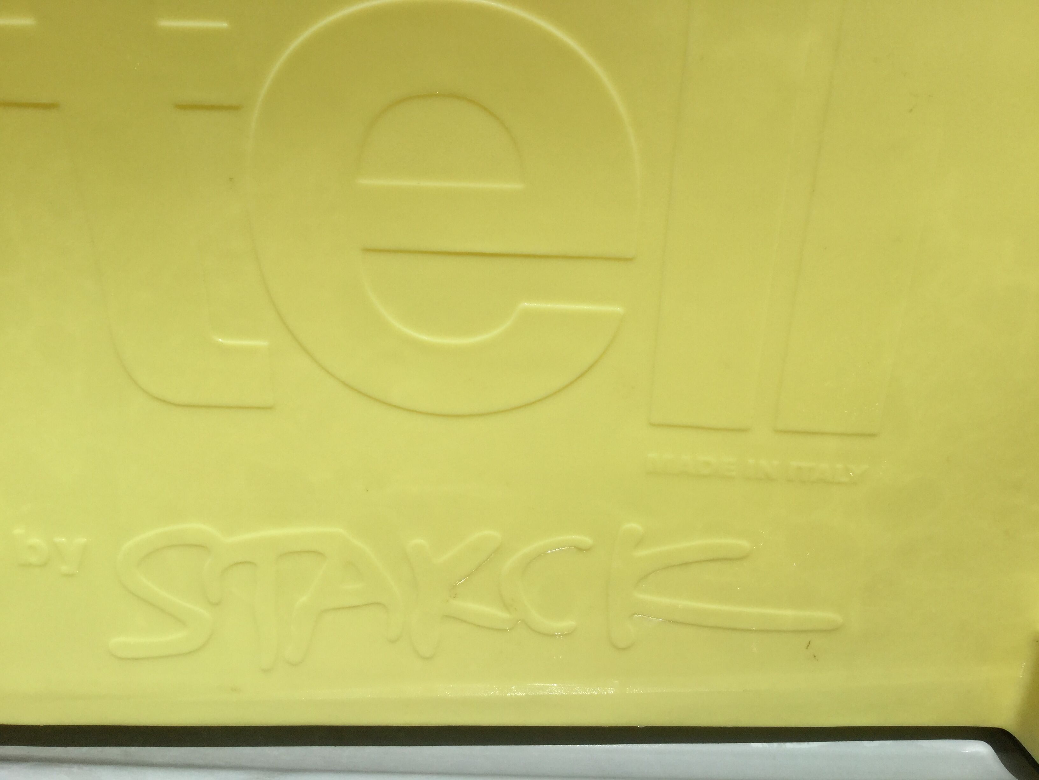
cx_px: 520
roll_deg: -0.7
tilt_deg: -17.9
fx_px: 930
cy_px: 390
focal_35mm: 31
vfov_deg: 45.4
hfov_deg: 58.4
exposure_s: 1/3401
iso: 25
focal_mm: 3.3
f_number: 2.4
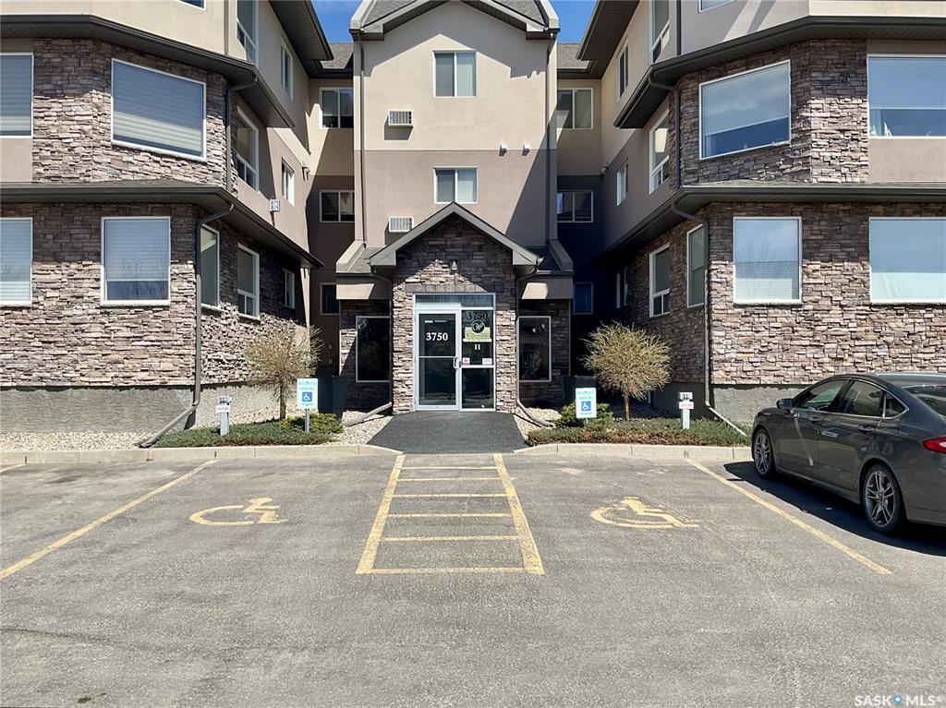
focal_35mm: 29
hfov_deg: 61.7
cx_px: 473
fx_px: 792
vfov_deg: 48.2
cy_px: 354
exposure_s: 1/2058
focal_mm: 3
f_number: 1.8
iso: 16
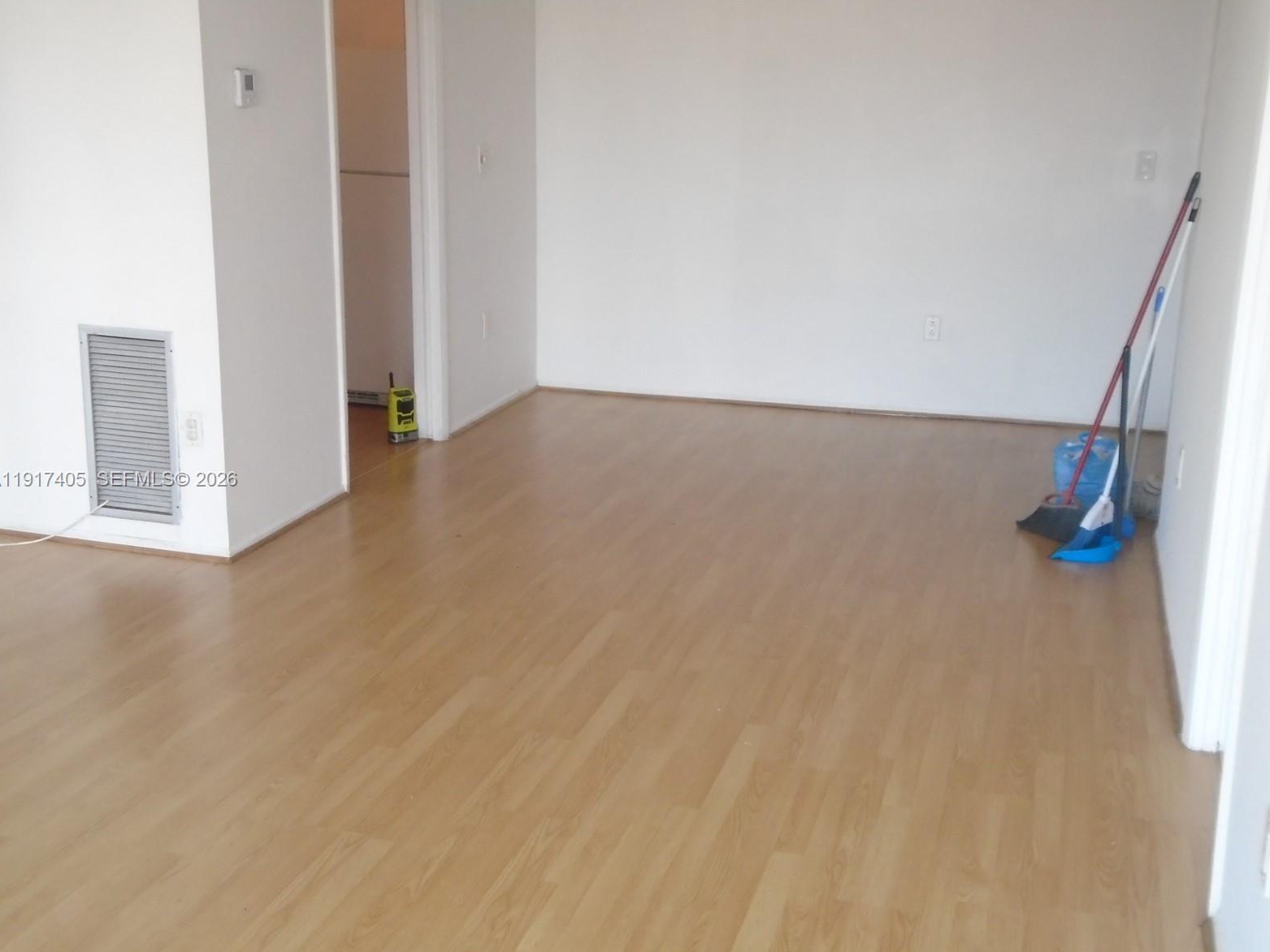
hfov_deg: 43.9
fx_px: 1577
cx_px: 634
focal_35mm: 43
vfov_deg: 33.6
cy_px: 480
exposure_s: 1/50
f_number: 4.1
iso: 400
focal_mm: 7.4
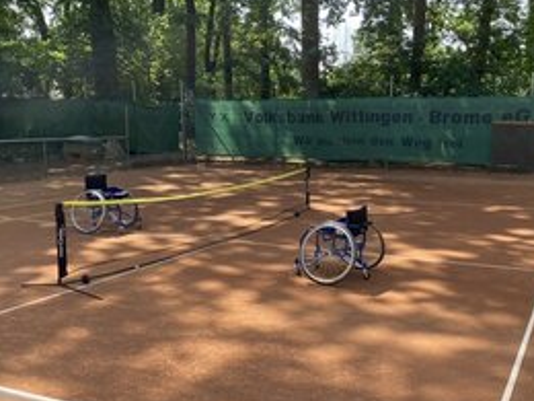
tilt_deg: -13.1
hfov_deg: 46.8
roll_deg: -1.0
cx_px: 277
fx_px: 617
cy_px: 257
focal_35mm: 40
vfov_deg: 35.7
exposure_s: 1/407
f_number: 1.8
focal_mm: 4.25
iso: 32
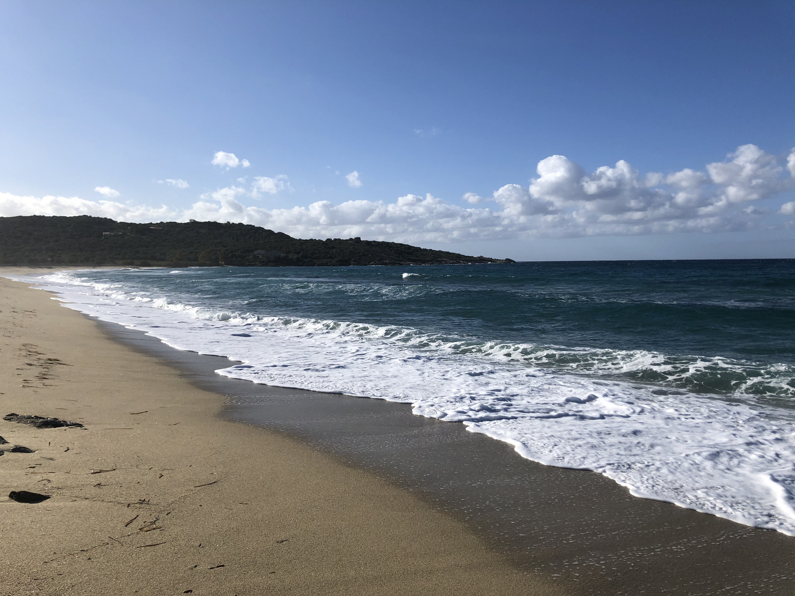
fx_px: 643
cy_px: 298
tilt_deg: -3.1
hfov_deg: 63.4
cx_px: 398
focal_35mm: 28
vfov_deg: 49.7
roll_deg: +1.3
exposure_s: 1/4425
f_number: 1.8
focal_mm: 4
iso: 20
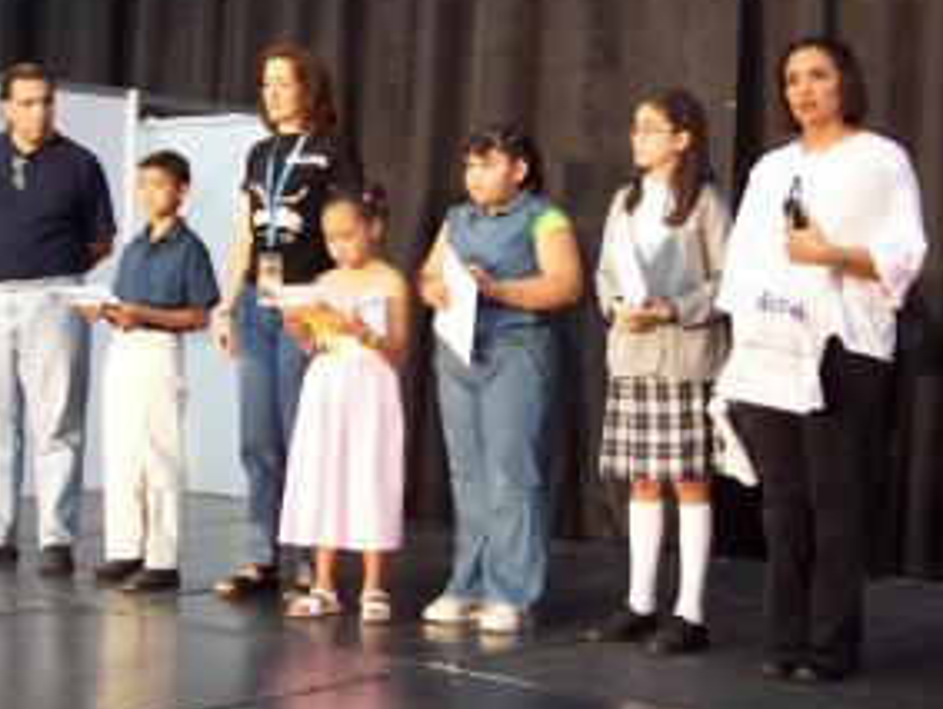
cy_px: 316
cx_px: 337
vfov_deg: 20.5
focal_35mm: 72
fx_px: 1964
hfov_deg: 26.9
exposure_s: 1/15
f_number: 3.2
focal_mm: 8.5
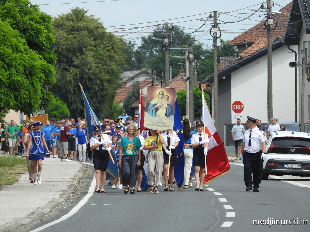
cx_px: 155
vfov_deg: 2.5
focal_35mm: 600
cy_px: 116
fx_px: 5373
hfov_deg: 3.3
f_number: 5
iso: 100
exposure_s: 1/400
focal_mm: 108
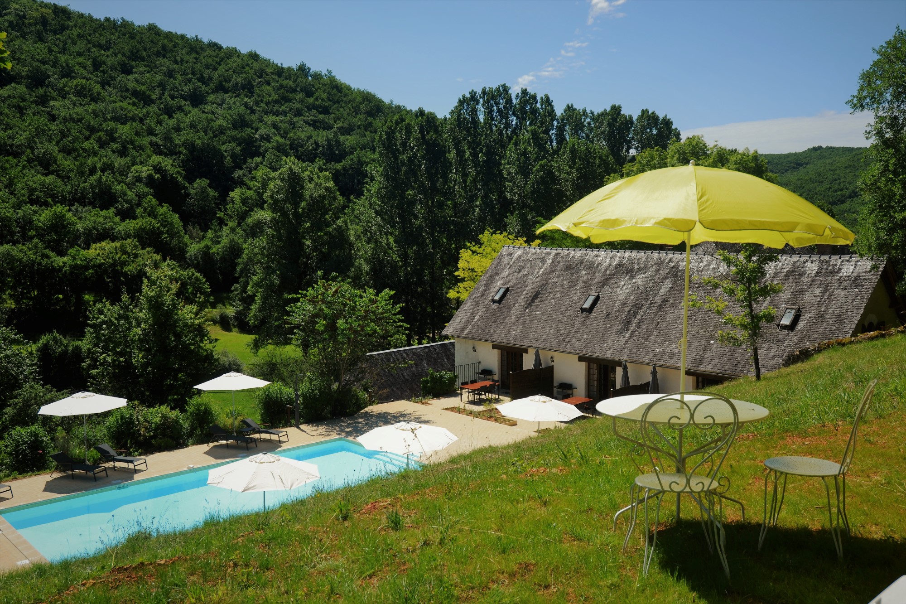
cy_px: 302
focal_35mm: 33
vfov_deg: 40.0
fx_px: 830
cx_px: 453
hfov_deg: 57.2
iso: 100
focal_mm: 22
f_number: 8
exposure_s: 1/250
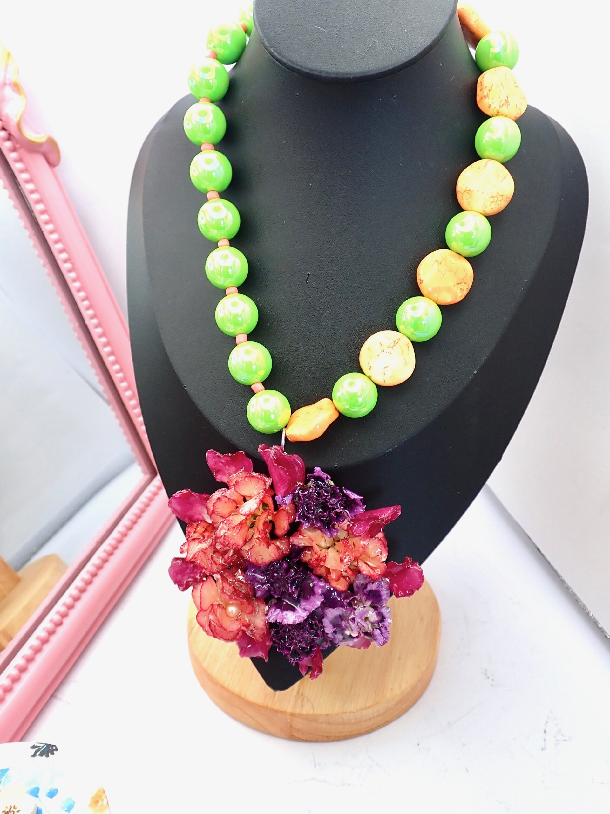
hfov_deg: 44.2
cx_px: 305
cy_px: 407
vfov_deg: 56.8
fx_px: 752
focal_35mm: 32
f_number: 2.4
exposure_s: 1/80
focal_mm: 5.79
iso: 100
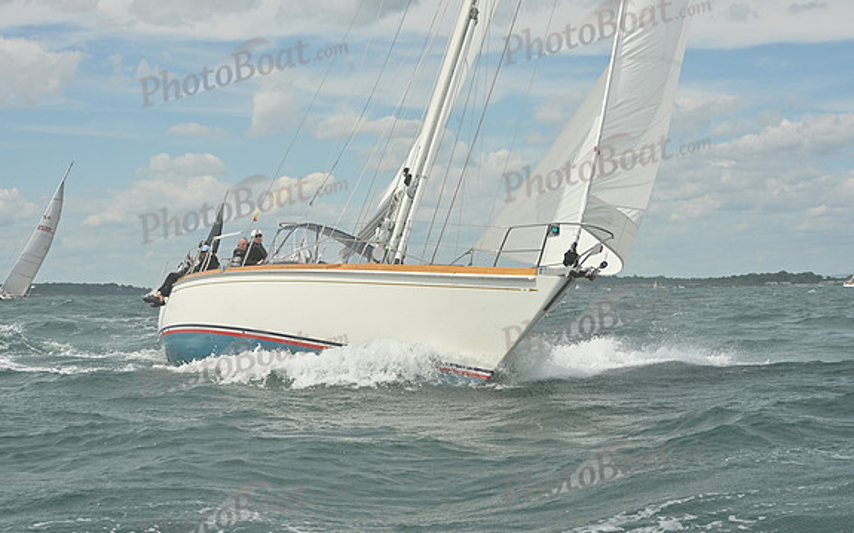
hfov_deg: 28.6
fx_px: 1675
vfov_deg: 18.1
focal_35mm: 72
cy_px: 262
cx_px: 426
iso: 320
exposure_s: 1/1250
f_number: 11
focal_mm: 70
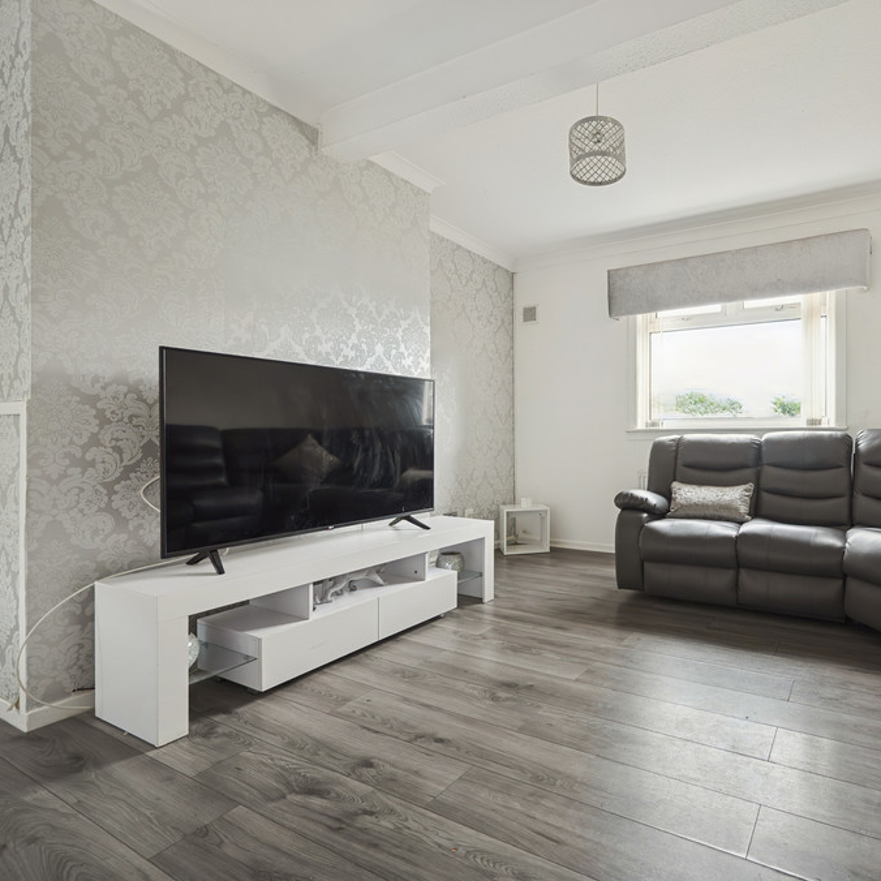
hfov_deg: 77.6
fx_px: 518
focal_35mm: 18
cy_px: 441
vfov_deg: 80.7
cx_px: 602
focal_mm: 14
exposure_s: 1/100
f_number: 5
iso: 1600
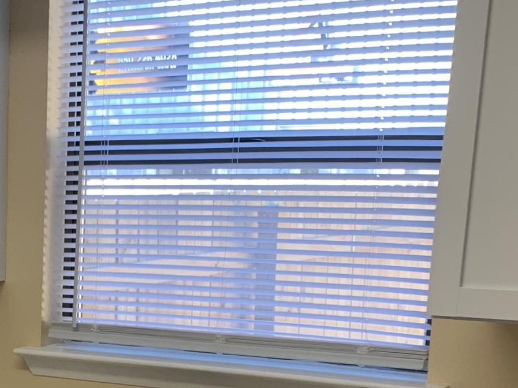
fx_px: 1301
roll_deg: +0.0
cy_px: 509
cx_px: -157
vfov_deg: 16.1
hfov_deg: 20.5
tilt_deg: -14.8
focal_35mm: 87
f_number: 1.8
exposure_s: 1/120
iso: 64
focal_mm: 4.25
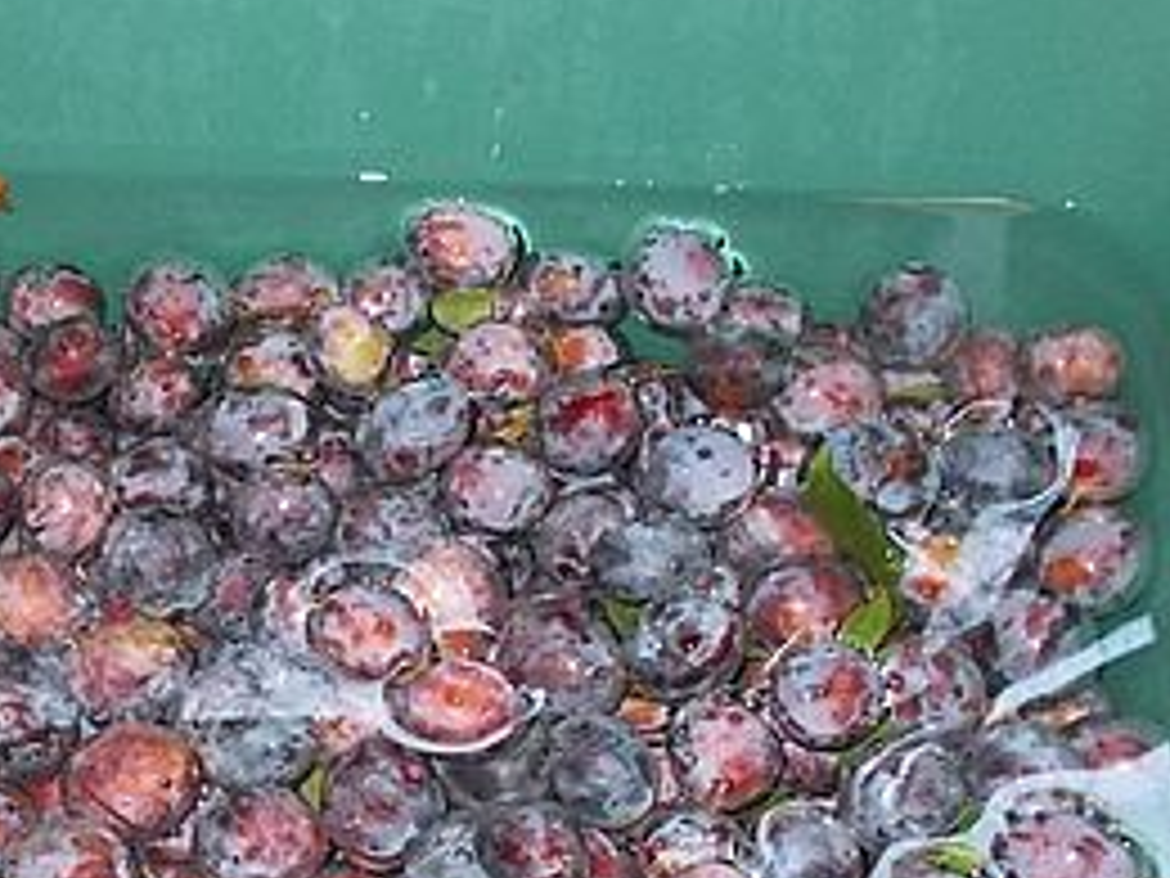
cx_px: 148
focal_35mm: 60
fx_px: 2028
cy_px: 869
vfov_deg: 23.4
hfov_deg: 30.9
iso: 200
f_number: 3.2
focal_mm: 4.6
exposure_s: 1/25
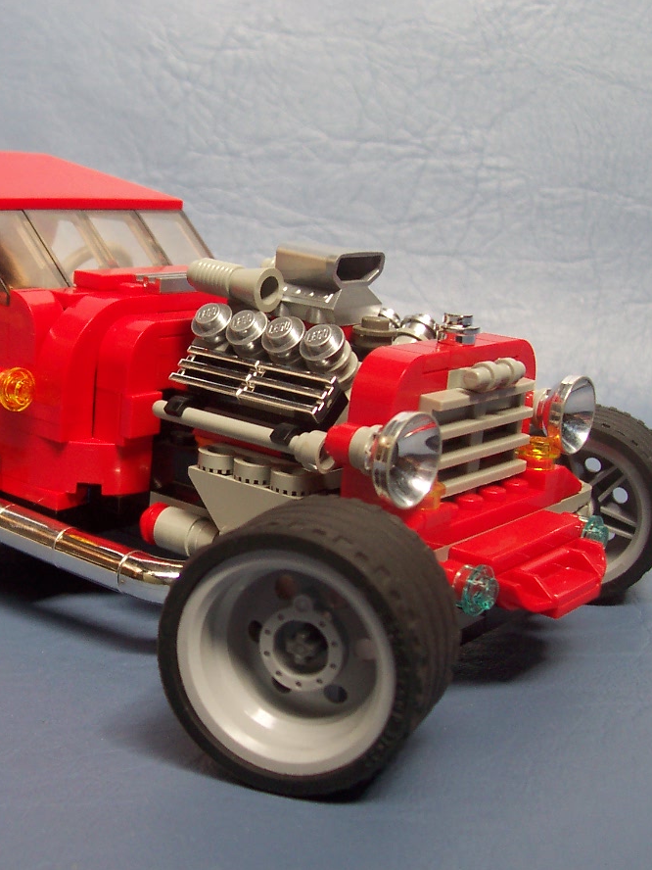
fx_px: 1256
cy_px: 437
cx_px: 169
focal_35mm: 50
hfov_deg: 28.7
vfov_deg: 38.2
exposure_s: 1/125
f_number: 2.8
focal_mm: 5.6
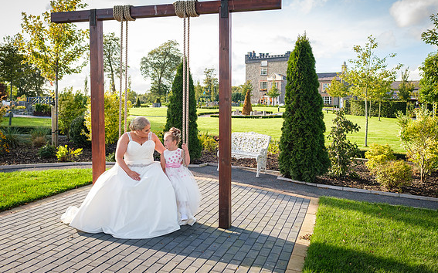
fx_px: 334
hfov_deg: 66.5
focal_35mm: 28
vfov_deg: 44.4
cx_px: 222
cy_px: 114
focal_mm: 16
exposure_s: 1/500
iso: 200
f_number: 2.8
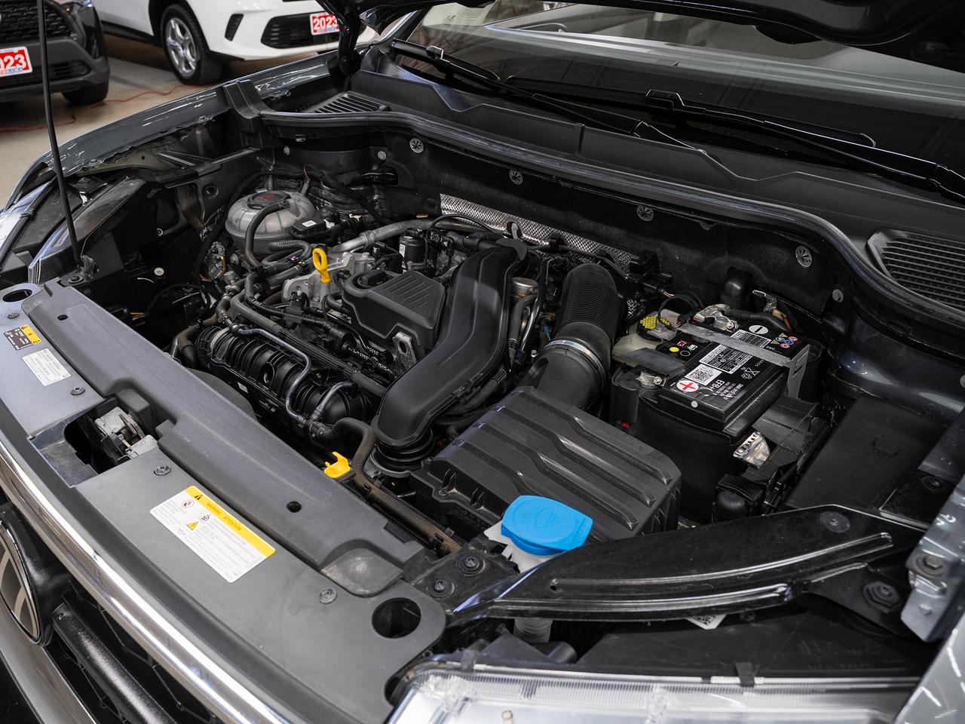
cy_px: 362
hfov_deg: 67.4
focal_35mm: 26
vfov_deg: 53.1
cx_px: 482
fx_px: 724
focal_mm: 24
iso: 100
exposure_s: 1/2
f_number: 7.1
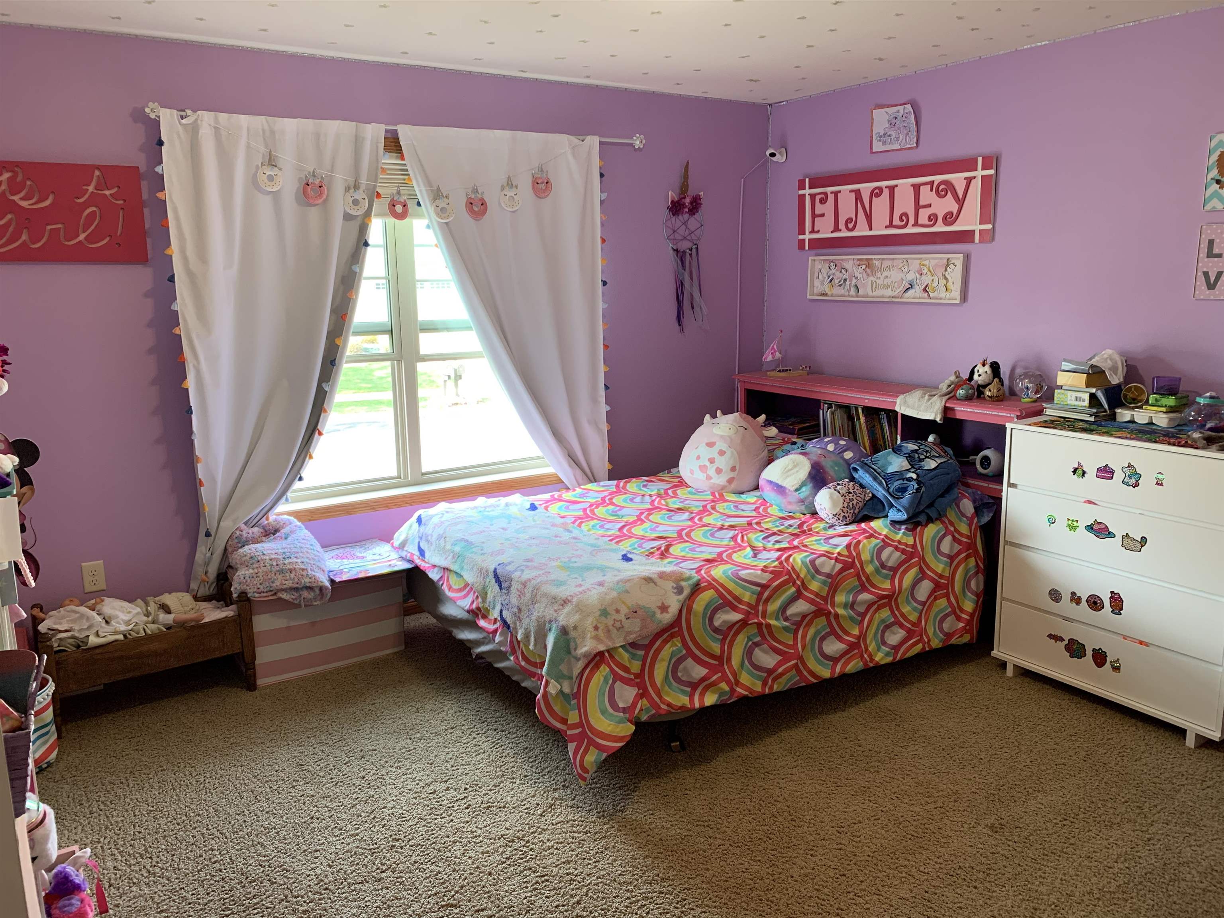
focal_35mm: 26
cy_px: 459
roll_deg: +1.0
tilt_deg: -11.2
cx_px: 612
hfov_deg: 67.3
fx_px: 919
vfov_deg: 53.1
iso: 80
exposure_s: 1/60
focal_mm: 4.25
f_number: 1.8
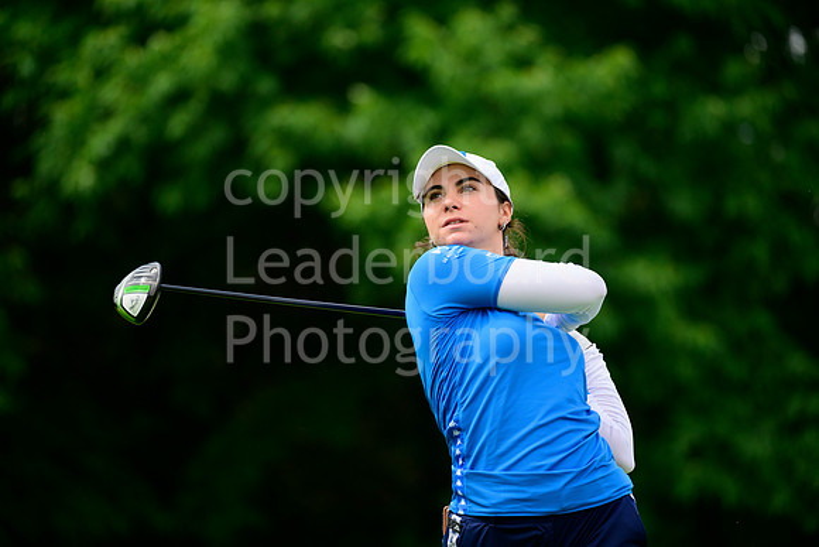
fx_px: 6371
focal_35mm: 280
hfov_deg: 7.4
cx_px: 410
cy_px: 274
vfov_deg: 4.9
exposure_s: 1/2000
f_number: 5.3
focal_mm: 280
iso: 1000
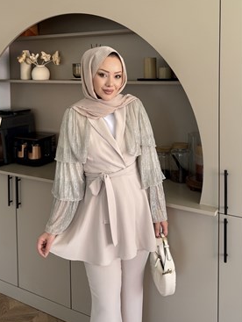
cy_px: 161
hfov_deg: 51.3
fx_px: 251
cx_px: 109
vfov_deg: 65.3
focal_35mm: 27
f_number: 1.78
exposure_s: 1/121
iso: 125
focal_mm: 6.76
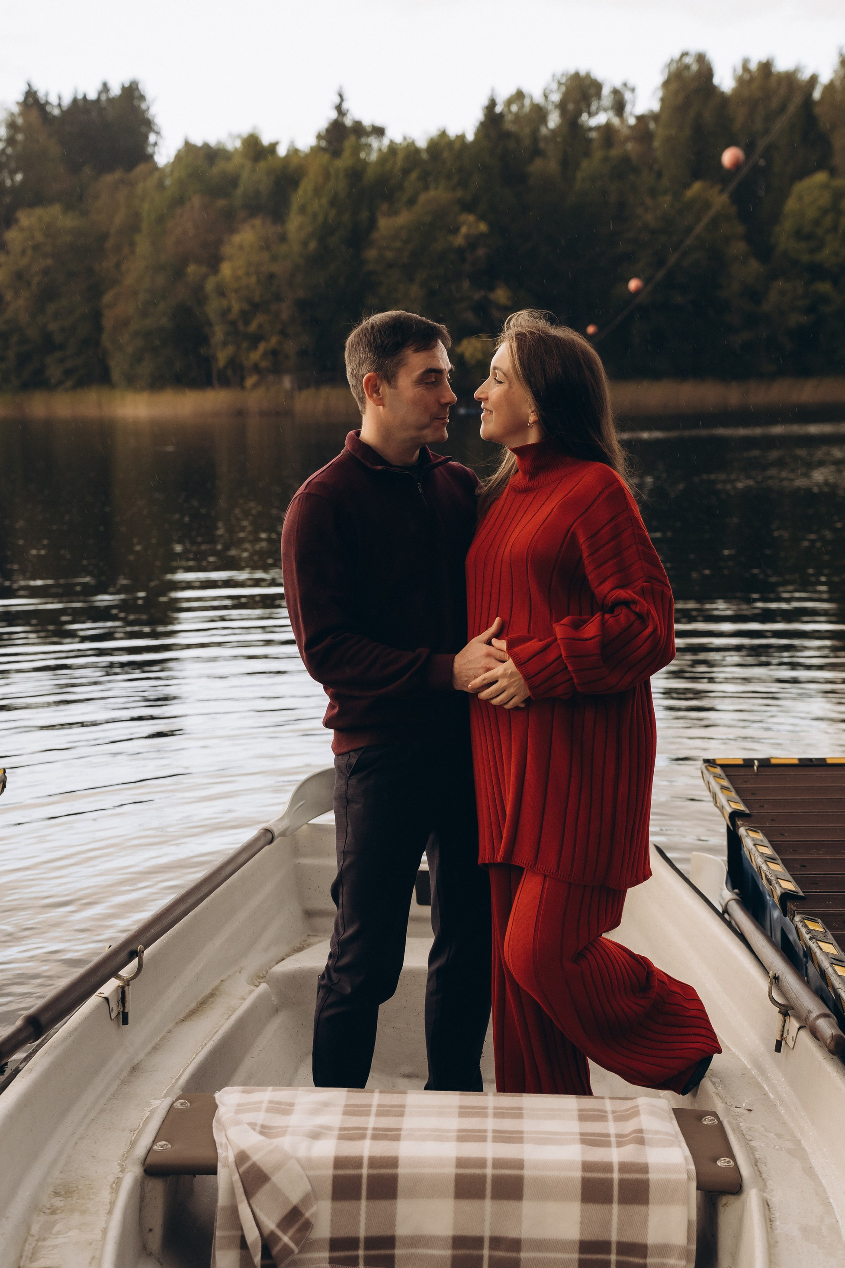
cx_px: 469
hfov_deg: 23.0
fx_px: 2077
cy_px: 609
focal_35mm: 59
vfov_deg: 33.9
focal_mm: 45
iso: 250
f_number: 3.5
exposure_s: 1/320
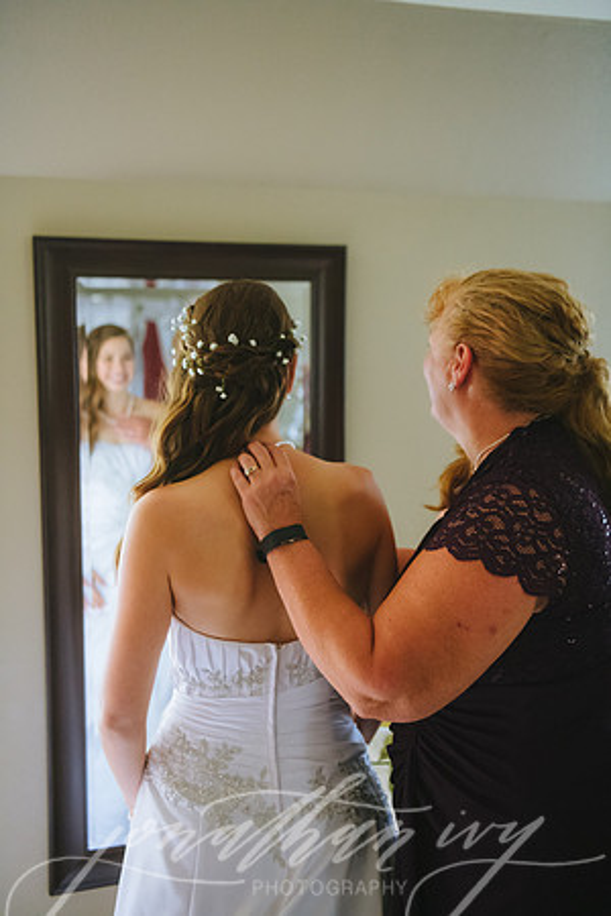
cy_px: 458
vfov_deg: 48.5
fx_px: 1018
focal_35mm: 40
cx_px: 306
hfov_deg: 33.4
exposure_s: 1/250
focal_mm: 40
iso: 3200
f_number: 2.8
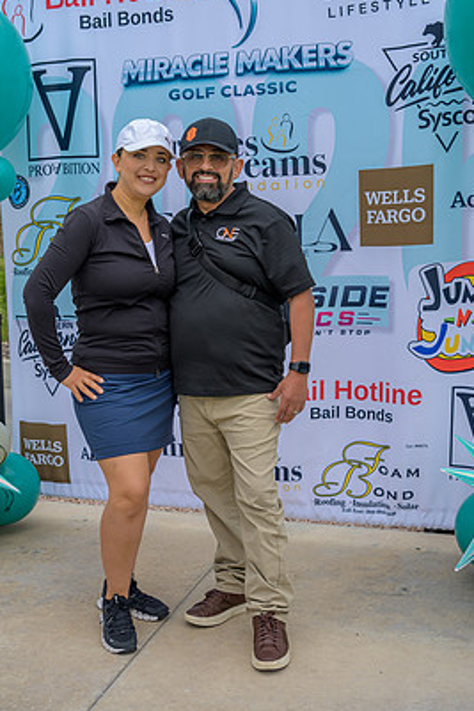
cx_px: 209
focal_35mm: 46
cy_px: 321
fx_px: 909
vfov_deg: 42.7
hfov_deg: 29.2
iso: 125
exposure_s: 1/200
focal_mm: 41
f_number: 4
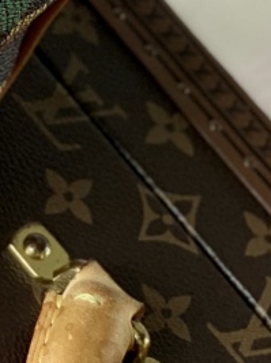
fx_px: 2948
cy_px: -381
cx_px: -362
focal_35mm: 282
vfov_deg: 6.8
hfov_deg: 5.1
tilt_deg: -46.9
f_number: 2.4
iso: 16
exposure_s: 1/122
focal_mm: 6
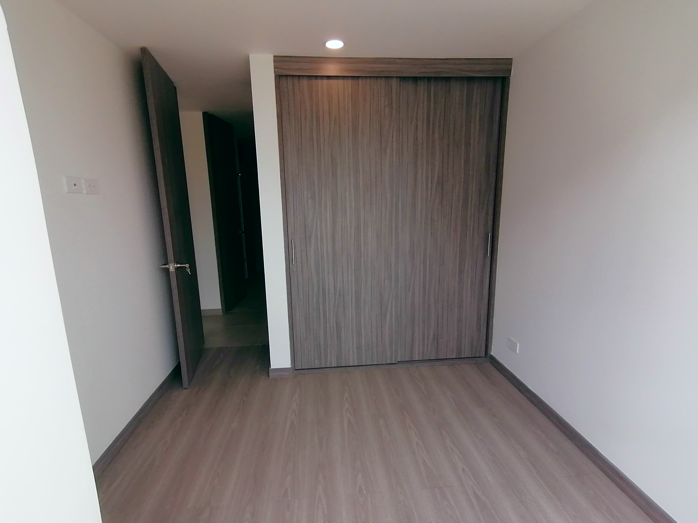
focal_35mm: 17
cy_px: 262
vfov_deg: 74.7
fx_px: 343
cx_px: 349
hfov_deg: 91.0
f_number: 2.4
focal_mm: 2.7
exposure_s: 1/159
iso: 50
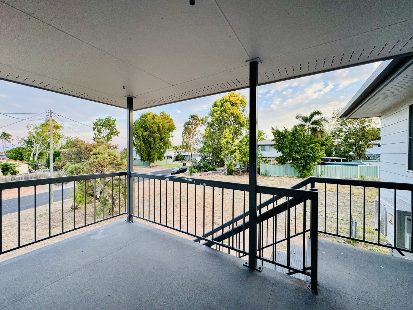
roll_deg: +0.7
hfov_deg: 102.1
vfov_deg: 85.7
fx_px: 167
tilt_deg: -0.4
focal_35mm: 14
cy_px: 155
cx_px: 206
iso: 100
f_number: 2.2
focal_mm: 2.22
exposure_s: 1/100
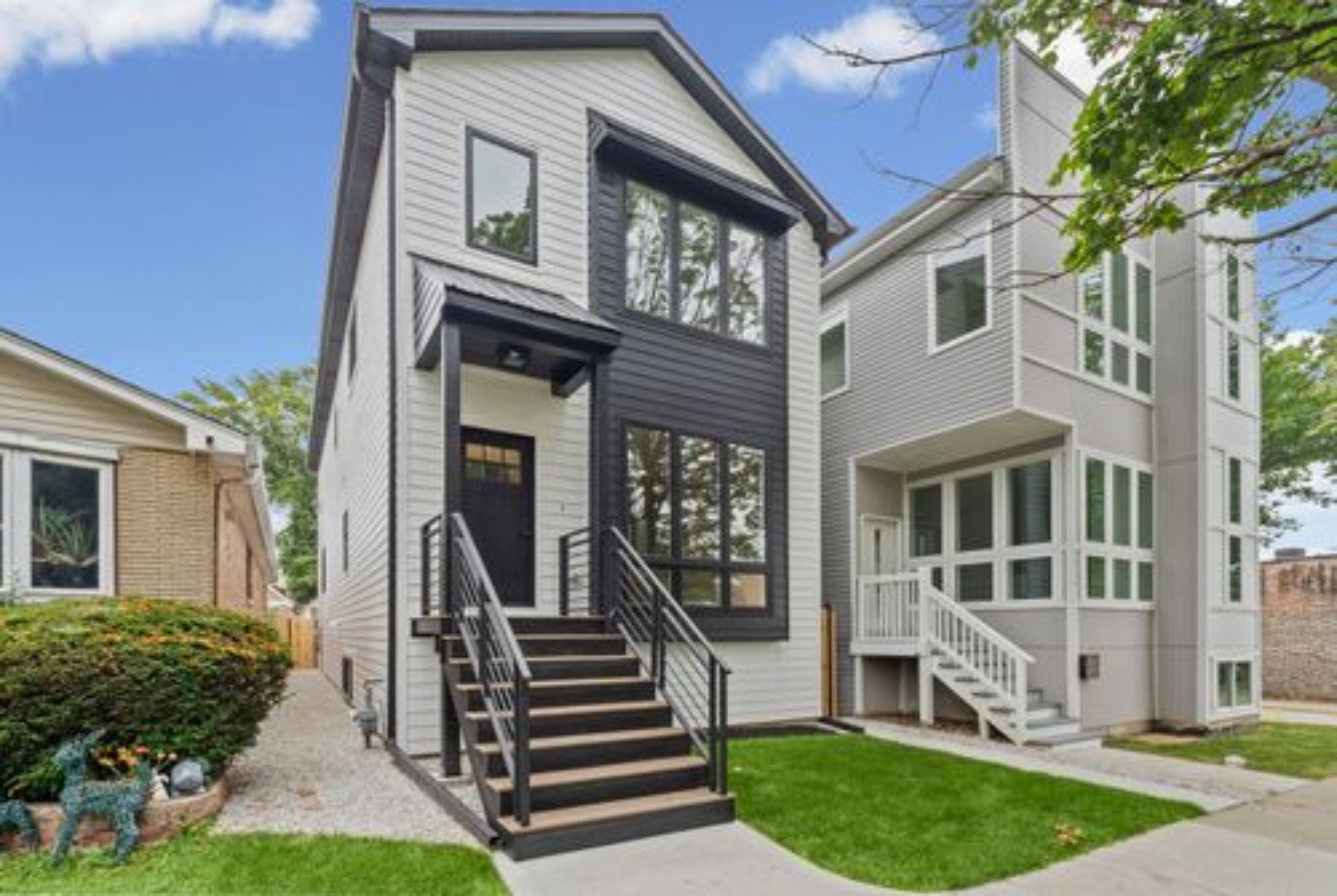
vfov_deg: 81.4
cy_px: 448
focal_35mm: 14
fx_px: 521
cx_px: 668
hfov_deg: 104.2
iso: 125
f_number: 11
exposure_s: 1/10
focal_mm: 14
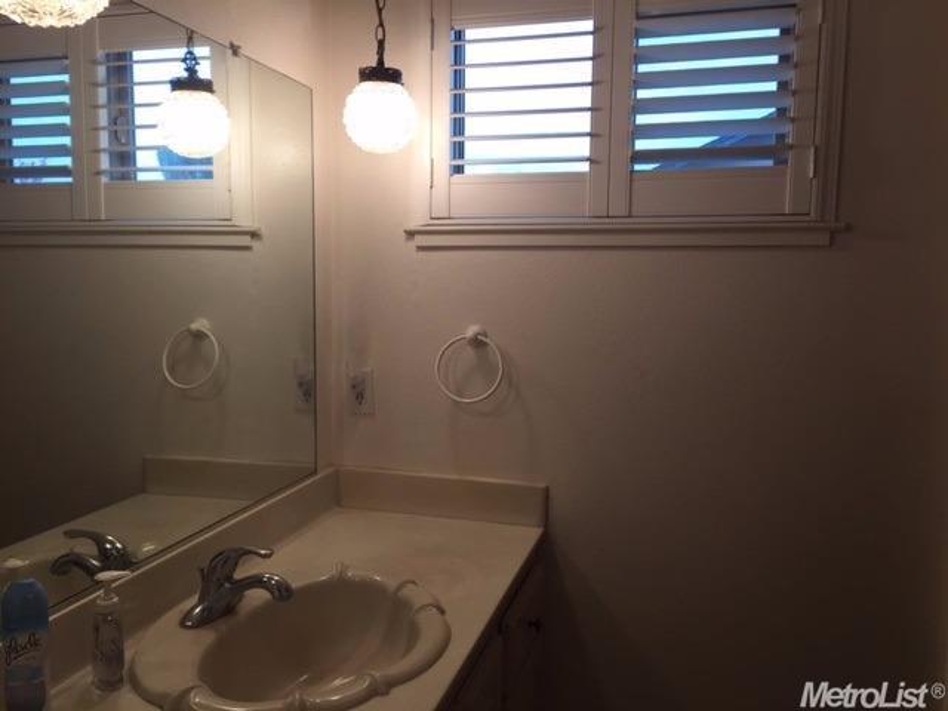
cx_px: 474
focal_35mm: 29
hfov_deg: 61.7
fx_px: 794
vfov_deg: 48.2
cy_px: 356
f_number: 2.2
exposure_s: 1/120
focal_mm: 4.15
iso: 50
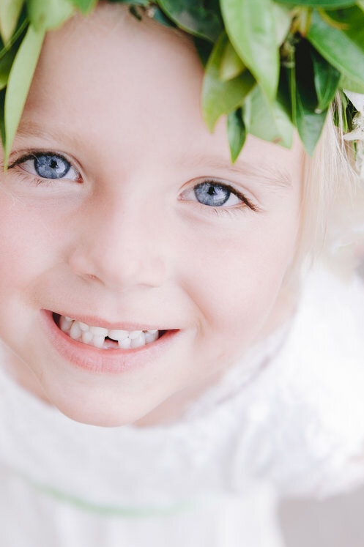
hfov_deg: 18.1
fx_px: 1139
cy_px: 280
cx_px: 126
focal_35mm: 75
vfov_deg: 27.0
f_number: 2.8
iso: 400
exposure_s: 1/400
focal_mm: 35
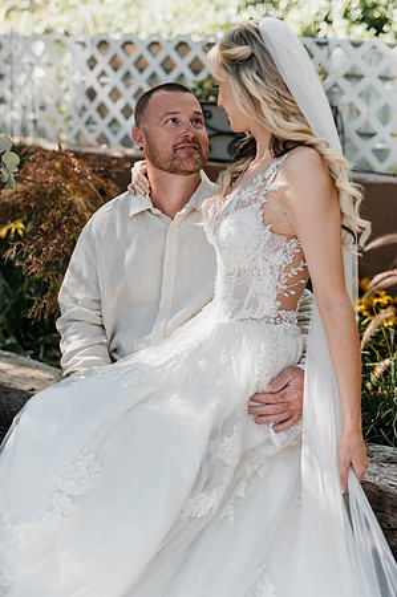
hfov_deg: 26.9
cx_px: 198
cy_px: 298
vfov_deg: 39.6
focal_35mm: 50
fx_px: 829
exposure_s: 1/1250
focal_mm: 50
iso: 250
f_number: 2
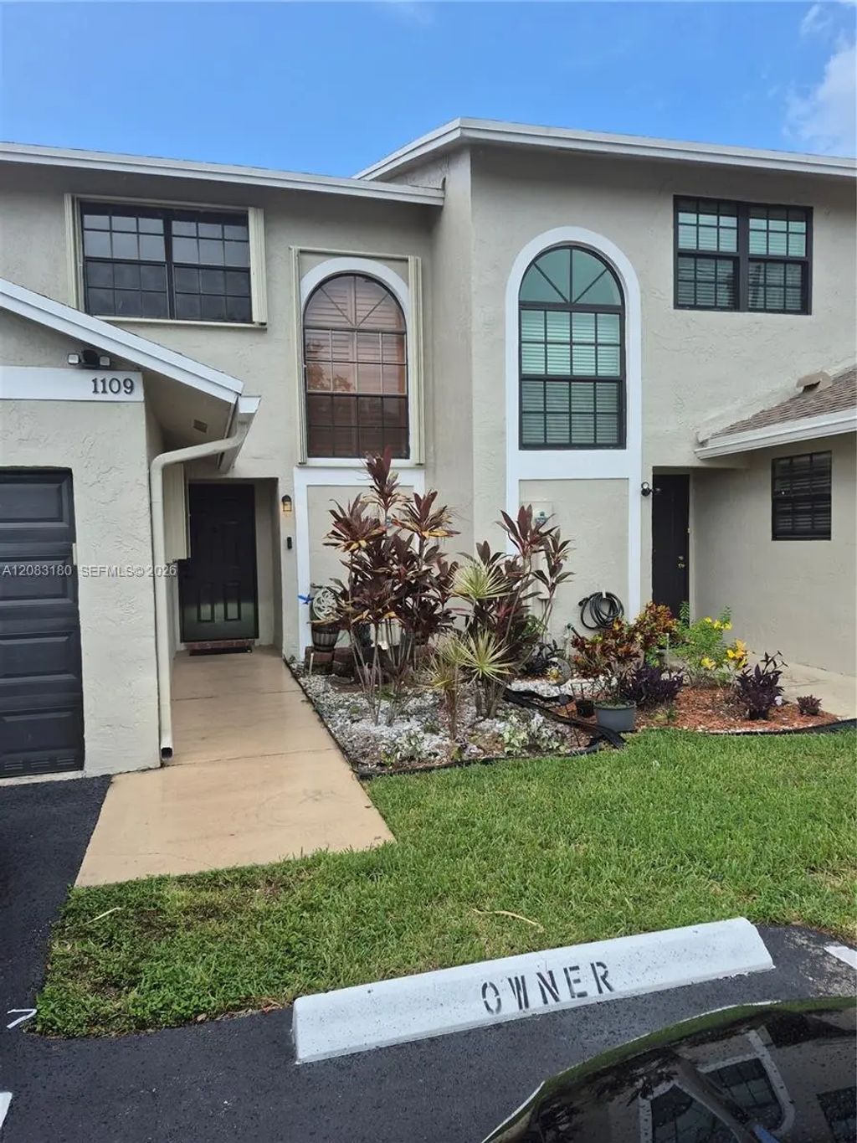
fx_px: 759
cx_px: 428
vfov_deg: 73.9
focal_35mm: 23
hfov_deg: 58.9
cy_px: 572
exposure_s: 1/592
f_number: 1.8
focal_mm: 5.4
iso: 25
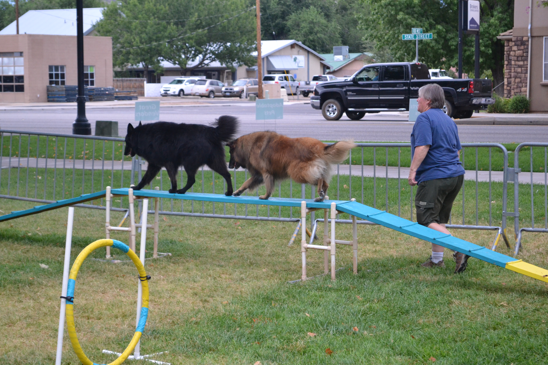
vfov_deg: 16.6
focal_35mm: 82
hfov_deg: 24.6
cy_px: 182
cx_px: 274
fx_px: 1256
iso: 1600
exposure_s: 1/500
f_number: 5.6
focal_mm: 55
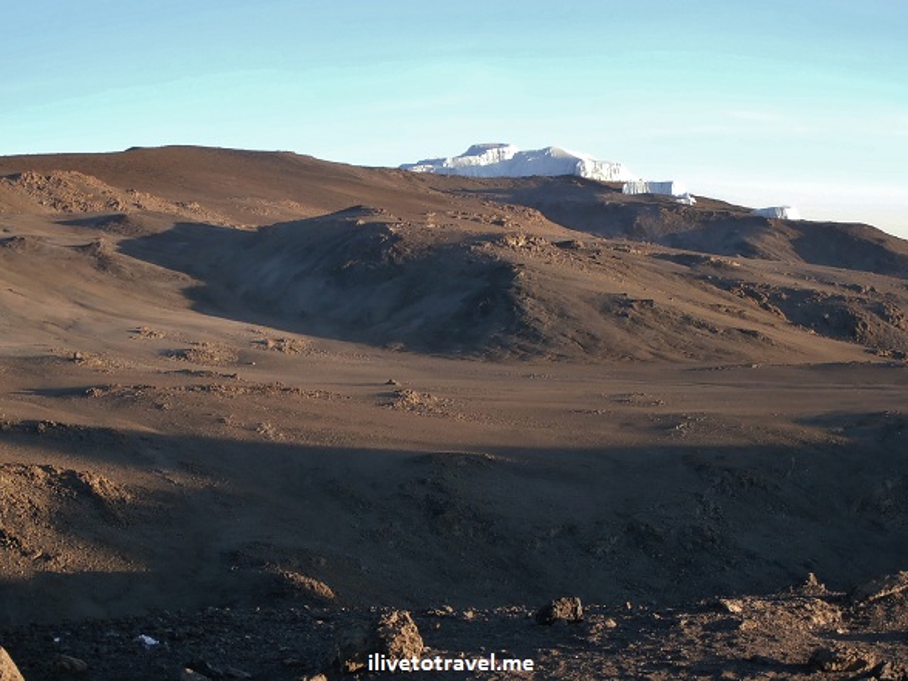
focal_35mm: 52
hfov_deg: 36.8
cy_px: 340
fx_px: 1364
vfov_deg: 28.0
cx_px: 454
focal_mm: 9.16
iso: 80
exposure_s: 1/100
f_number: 4.3
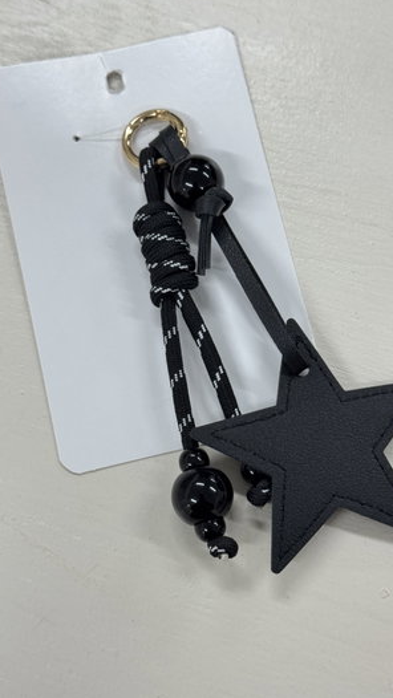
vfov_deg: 39.2
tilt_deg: -74.9
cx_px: 223
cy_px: 347
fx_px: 982
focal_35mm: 53
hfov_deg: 22.6
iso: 200
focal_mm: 6.76
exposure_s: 1/50
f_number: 1.78
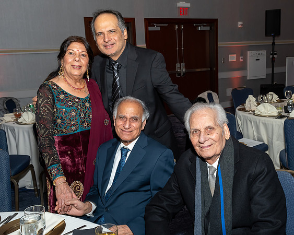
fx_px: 332
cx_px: 165
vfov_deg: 39.0
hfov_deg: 47.7
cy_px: 117
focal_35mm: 38
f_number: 7.1
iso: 640
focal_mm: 20
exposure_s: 1/250
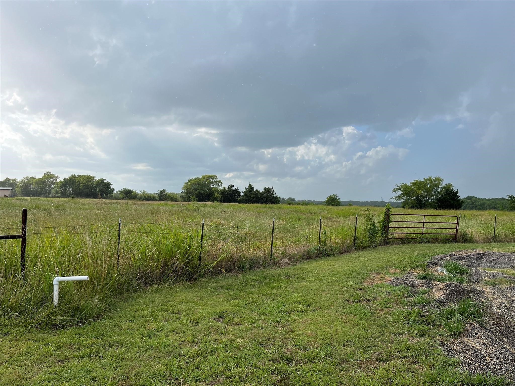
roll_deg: -1.5
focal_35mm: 26
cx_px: 258
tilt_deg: +1.7
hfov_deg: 67.3
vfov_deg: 53.1
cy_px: 193
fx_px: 387
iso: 50
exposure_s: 1/3521
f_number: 1.6
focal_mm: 5.1
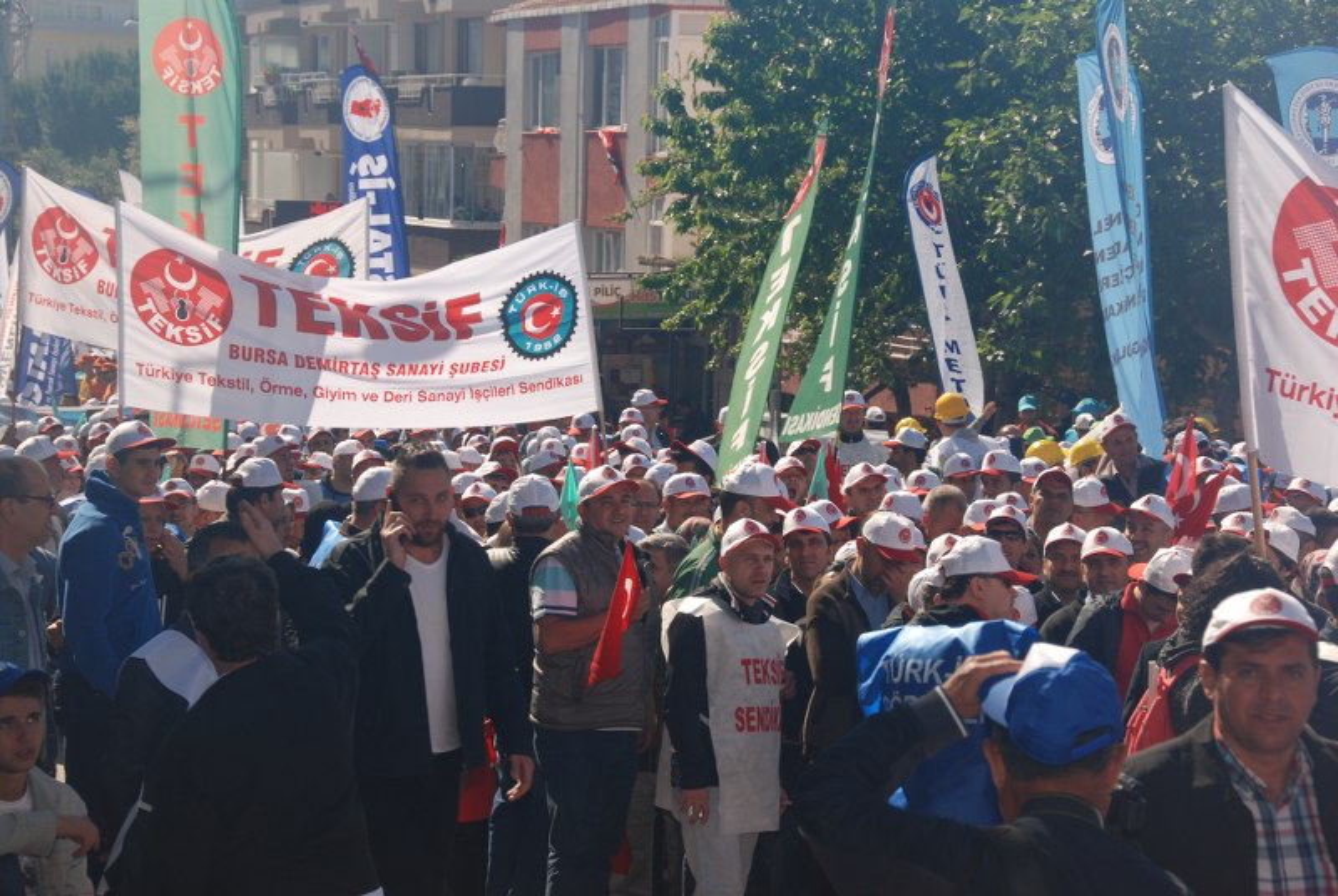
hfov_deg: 19.4
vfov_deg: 13.1
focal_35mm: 105
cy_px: 448
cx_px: 669
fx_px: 3908
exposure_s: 1/200
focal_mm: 70
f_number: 9
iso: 100
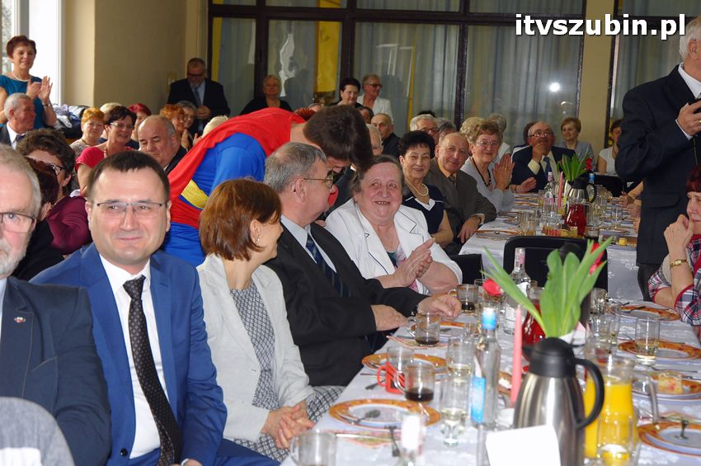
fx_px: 1167
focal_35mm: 60
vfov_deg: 22.6
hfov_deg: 33.4
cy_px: 233
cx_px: 350
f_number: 4.2
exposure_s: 1/60
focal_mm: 40
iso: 500
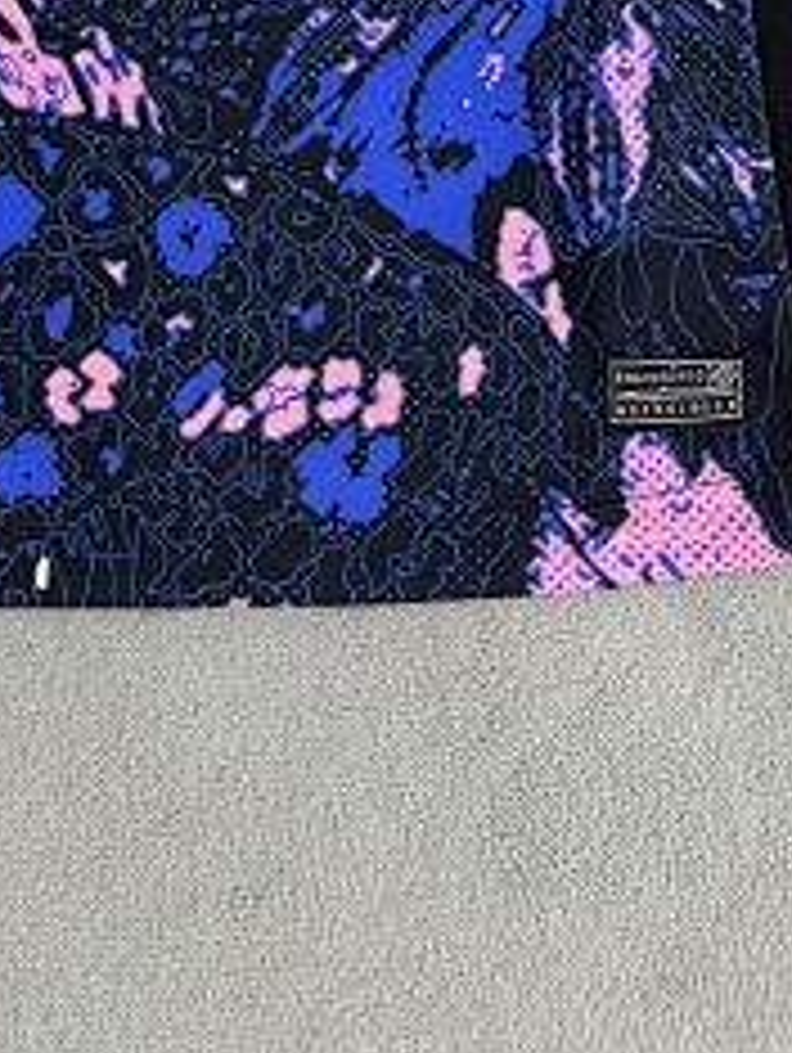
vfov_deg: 19.2
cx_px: 130
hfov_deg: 17.8
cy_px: -742
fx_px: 2497
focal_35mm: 82
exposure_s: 1/50
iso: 250
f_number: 1.78
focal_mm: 6.76
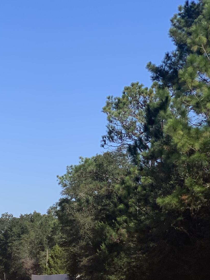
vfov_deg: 13.5
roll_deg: -0.8
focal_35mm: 144
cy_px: 276
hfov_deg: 10.0
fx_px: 1164
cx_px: -94
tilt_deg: -0.9
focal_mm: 6
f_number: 2.4
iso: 16
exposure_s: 1/1170
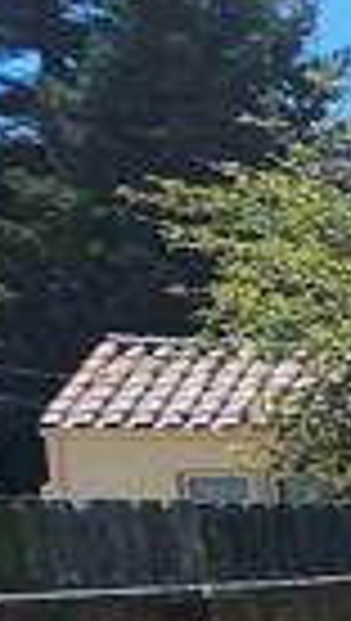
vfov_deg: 19.4
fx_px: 1731
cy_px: 693
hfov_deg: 4.8
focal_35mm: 105
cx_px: 2236
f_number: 2.2
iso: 50
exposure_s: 1/1497
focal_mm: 2.2
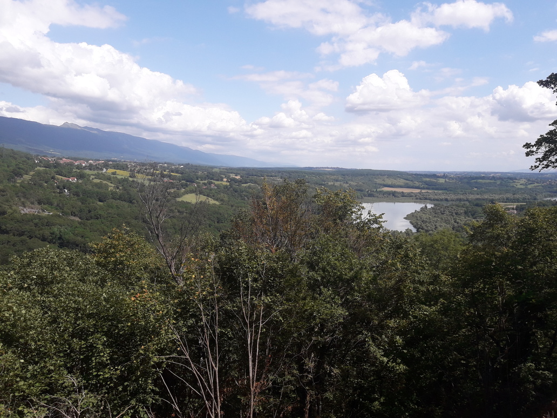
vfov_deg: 49.7
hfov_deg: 63.4
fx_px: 451
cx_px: 278
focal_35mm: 28
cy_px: 209
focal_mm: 3.7
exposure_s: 1/1712
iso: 40
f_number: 1.9
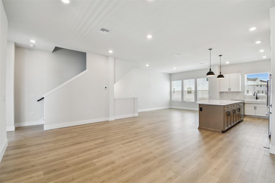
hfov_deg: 100.4
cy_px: 92
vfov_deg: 77.3
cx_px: 138
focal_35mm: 15
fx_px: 115
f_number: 7.1
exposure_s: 1/80
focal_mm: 10
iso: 100
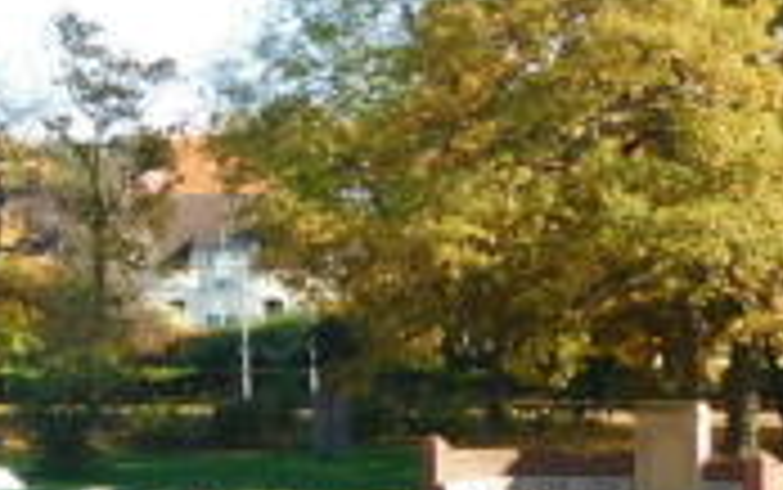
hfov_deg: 15.4
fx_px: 2733
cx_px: -263
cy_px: 241
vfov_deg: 10.3
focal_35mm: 128
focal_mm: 6.3
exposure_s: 1/320
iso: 125
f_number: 3.5
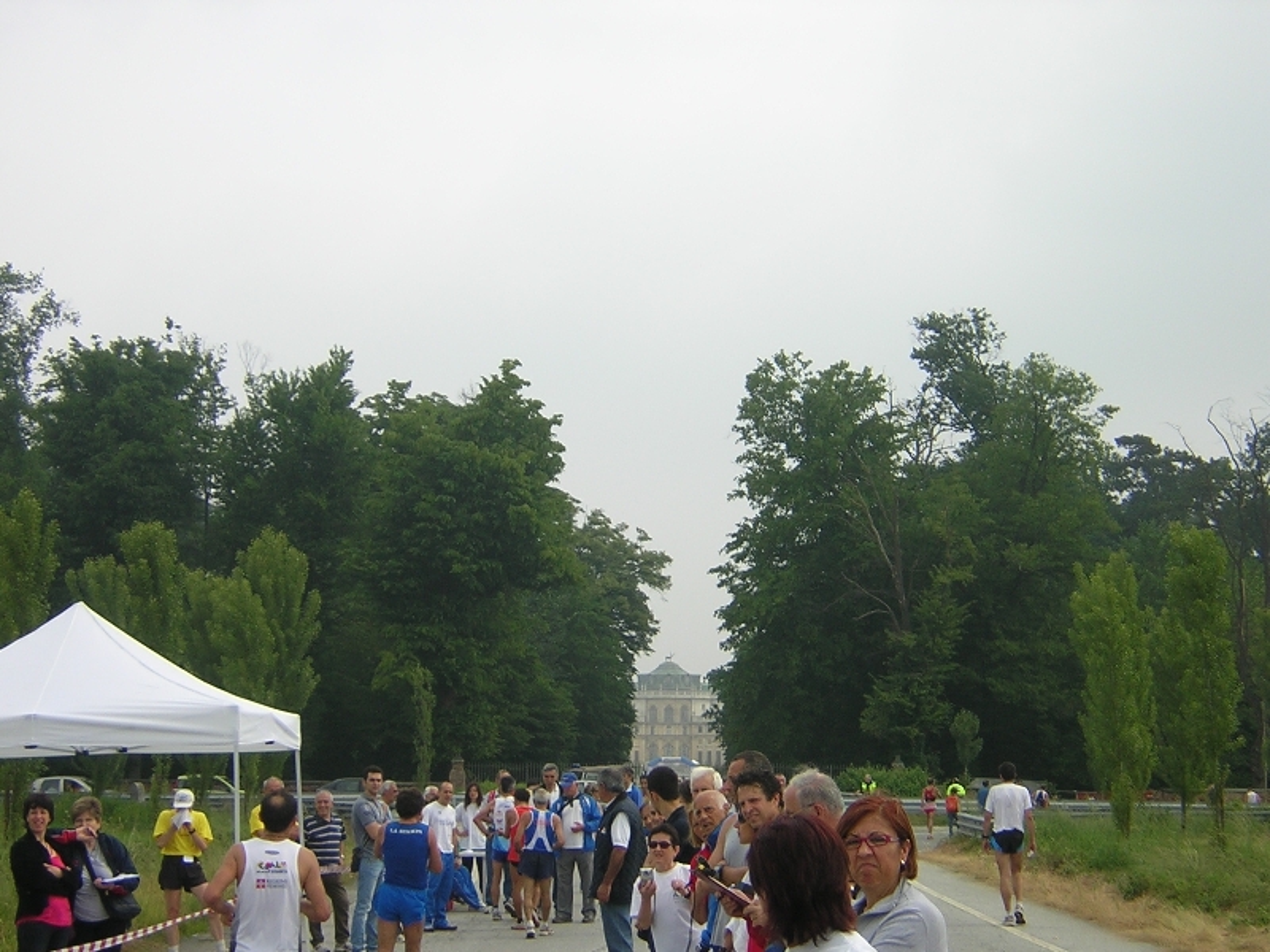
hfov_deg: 31.2
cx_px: 635
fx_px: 2275
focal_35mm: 62
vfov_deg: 23.7
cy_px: 476
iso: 100
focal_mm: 8.1
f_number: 3.4
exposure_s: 1/561
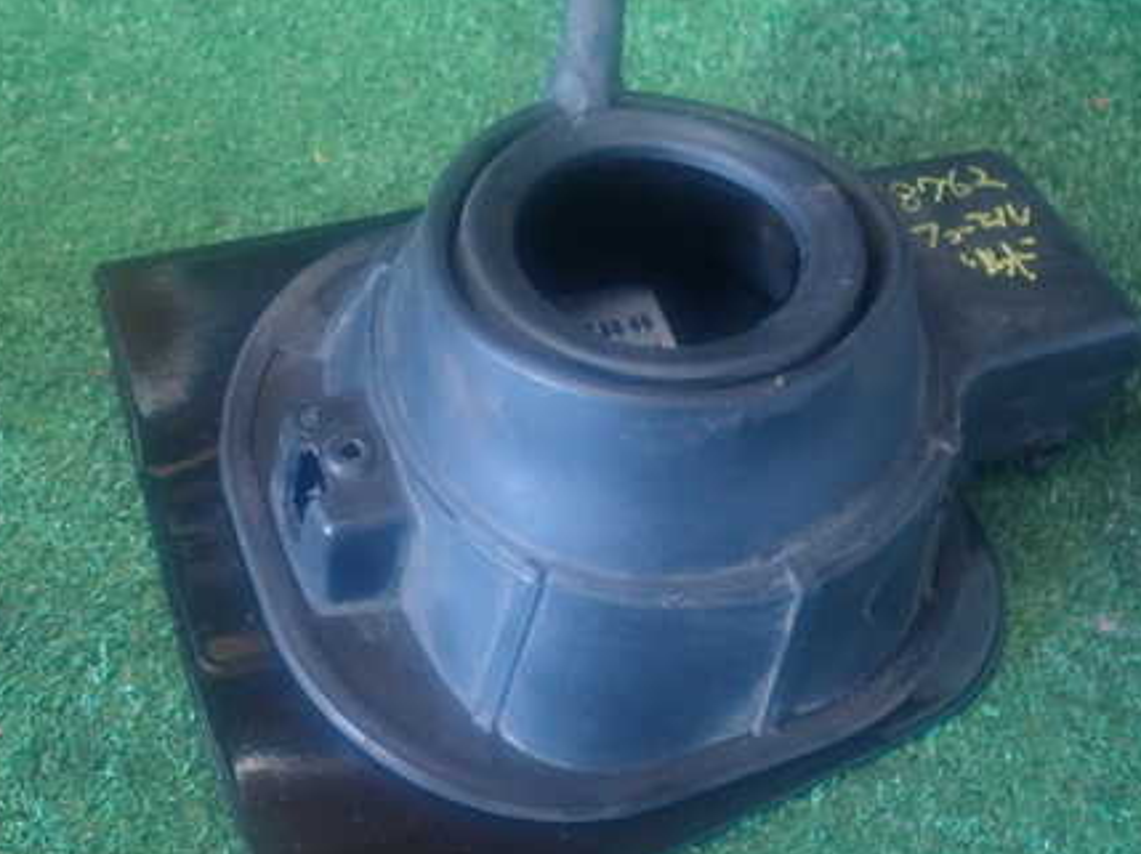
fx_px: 1383
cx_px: 630
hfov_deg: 44.8
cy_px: 420
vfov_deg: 34.3
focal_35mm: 42
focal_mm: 5.5
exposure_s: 1/20
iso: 800
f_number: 2.3
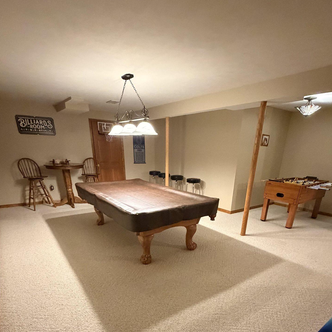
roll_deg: -1.6
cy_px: 243
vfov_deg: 70.6
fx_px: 217
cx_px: 178
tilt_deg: -23.2
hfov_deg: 74.7
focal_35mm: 20
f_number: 2.2
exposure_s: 1/60
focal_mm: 2.22
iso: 1250
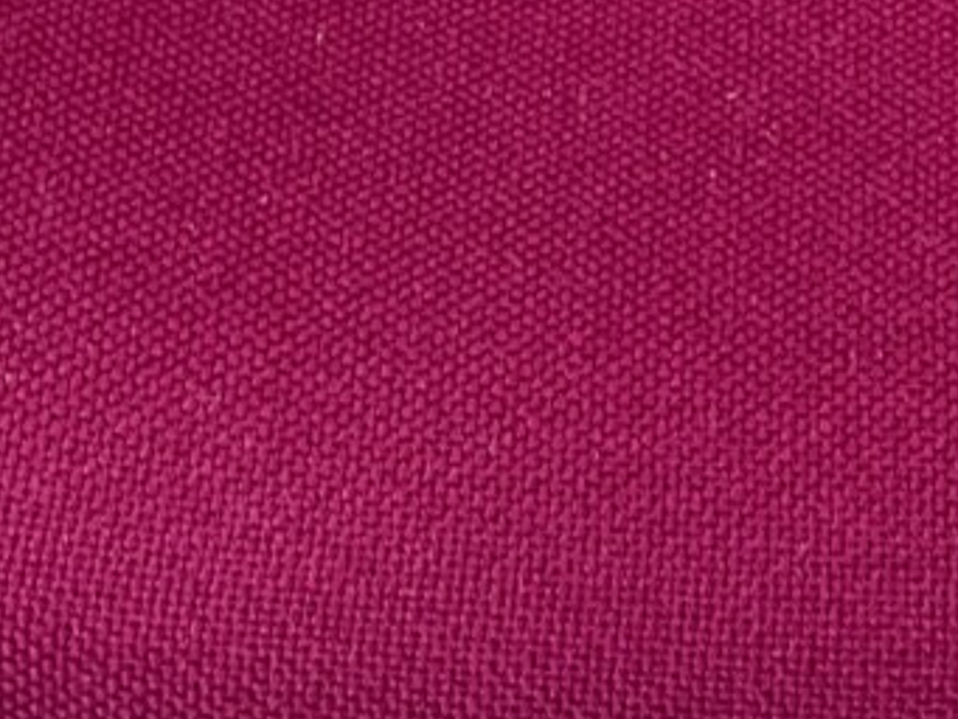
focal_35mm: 225
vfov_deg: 6.5
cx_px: 832
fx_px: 6229
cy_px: 991
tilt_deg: -50.5
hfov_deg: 8.8
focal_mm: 7.5
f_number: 2.2
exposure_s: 1/50
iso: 200
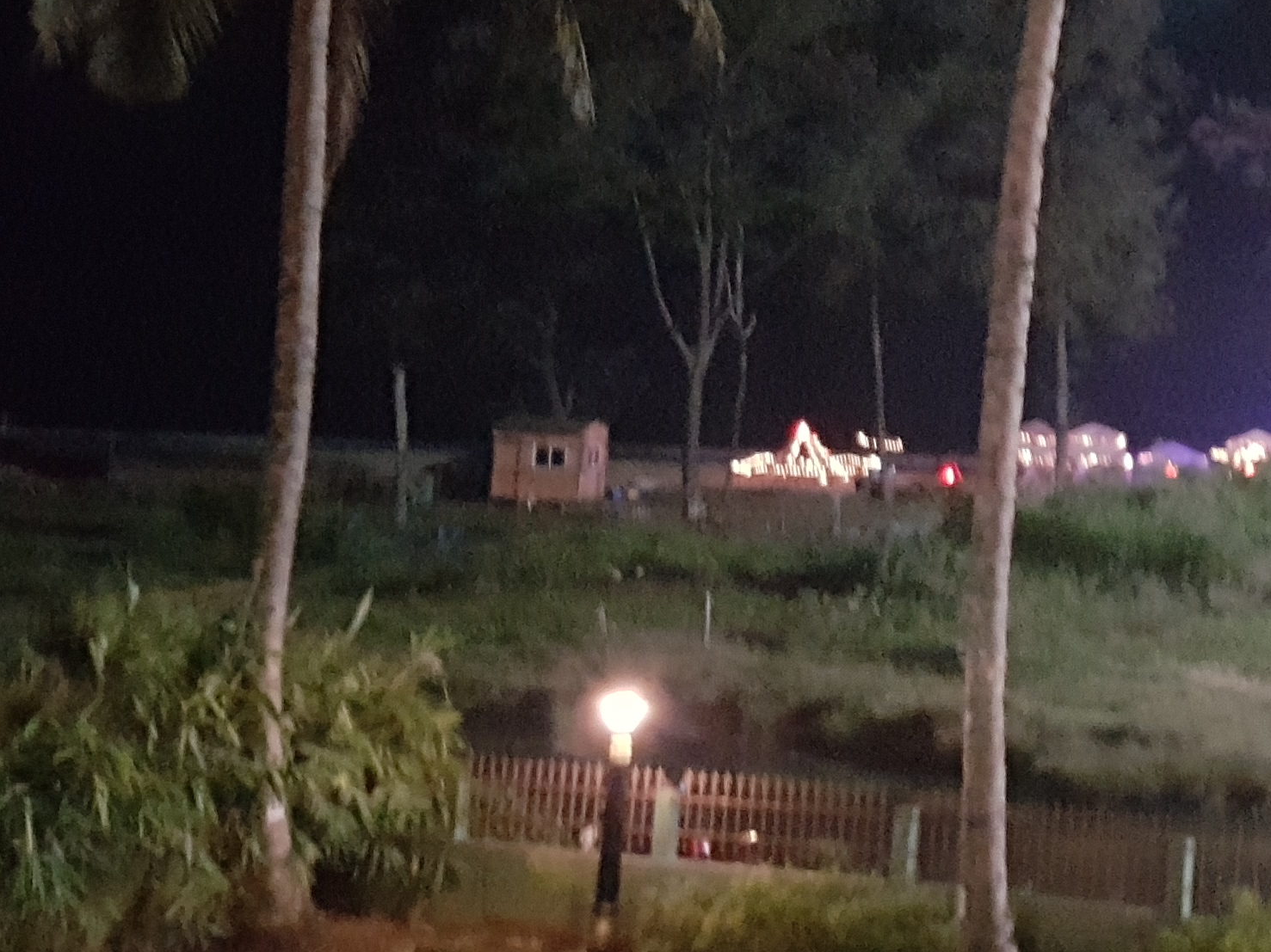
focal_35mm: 71
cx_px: 1431
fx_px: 2606
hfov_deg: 25.3
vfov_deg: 20.4
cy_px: 148
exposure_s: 1/6
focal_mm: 4.2
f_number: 1.7
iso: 1250
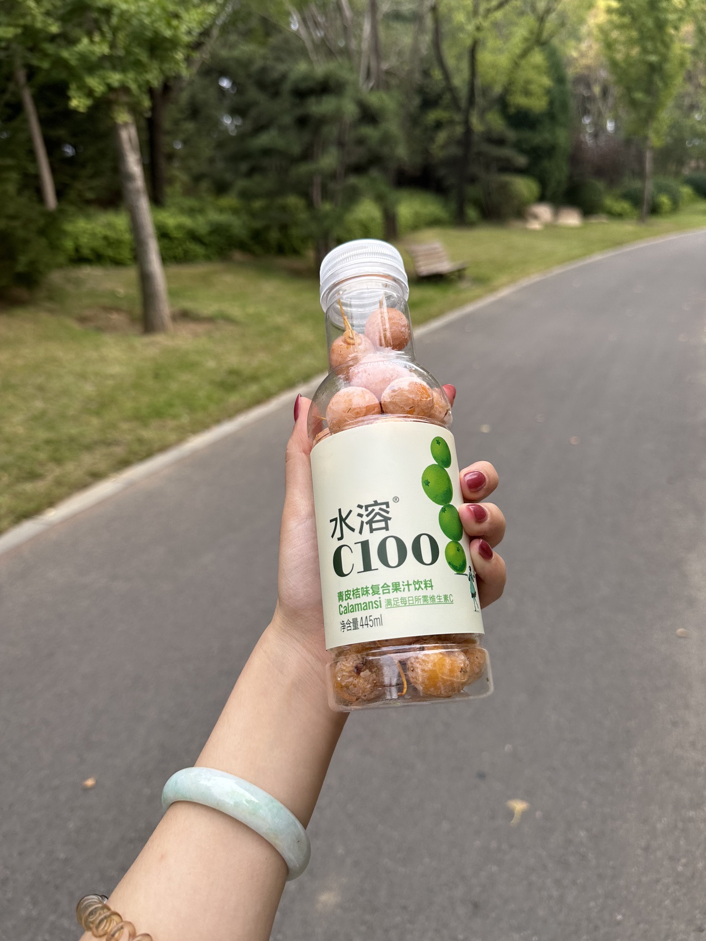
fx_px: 653
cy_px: 470
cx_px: 353
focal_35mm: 24
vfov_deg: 71.6
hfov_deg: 56.8
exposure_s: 1/872
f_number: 1.78
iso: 80
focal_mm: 6.86
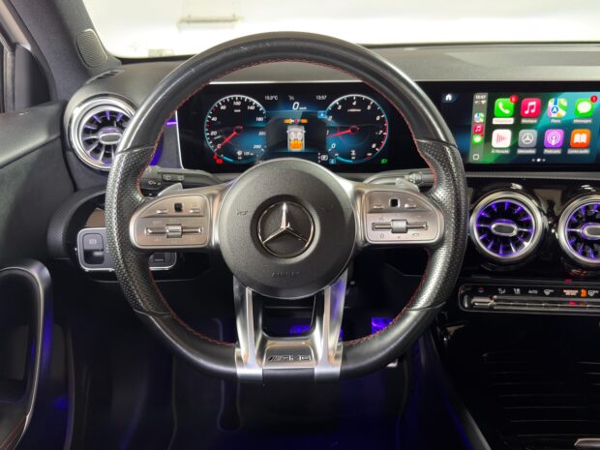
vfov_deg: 39.7
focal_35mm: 36
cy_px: 225
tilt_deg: -22.5
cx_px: 300
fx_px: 624
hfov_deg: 51.4
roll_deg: +1.8
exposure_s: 1/24
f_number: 1.6
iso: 400
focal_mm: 5.96
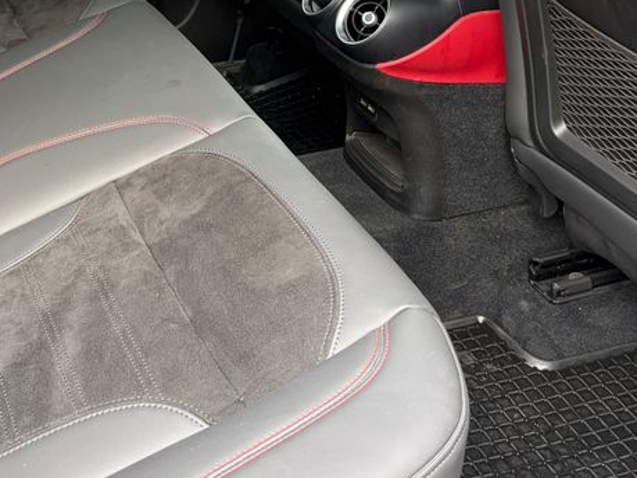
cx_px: 155
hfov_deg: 32.6
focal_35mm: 58
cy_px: 38
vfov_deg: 24.4
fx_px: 1067
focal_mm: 5.96
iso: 125
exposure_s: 1/121
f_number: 1.6
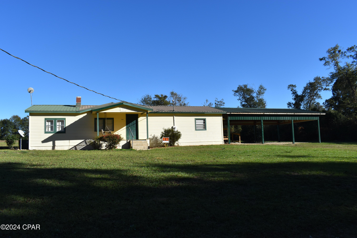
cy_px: 119
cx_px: 178
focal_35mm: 27
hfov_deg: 67.4
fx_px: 268
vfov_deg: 47.9
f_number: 10
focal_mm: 18
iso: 200
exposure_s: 1/400
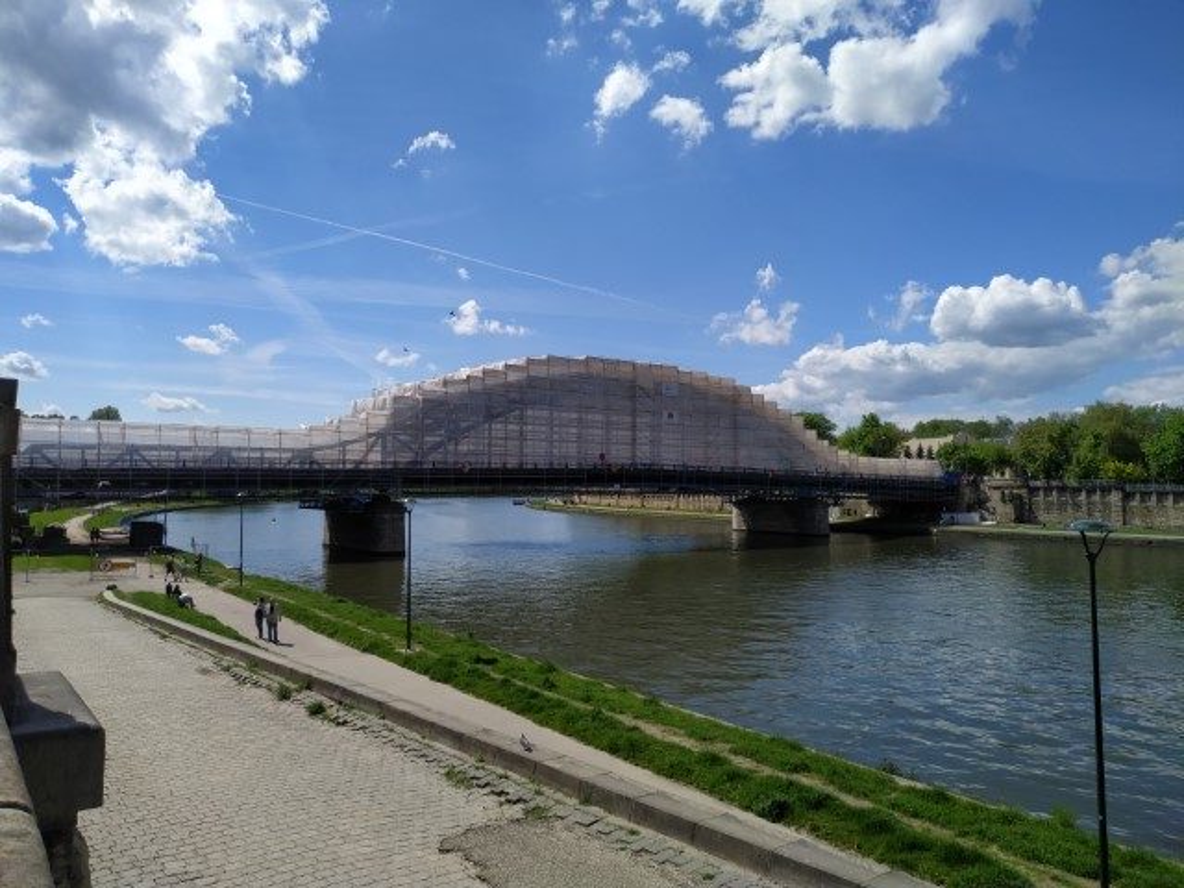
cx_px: 592
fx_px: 821
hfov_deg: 71.6
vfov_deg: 56.8
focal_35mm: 24
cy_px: 444
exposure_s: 1/4282
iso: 125
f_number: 1.9
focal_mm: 3.94
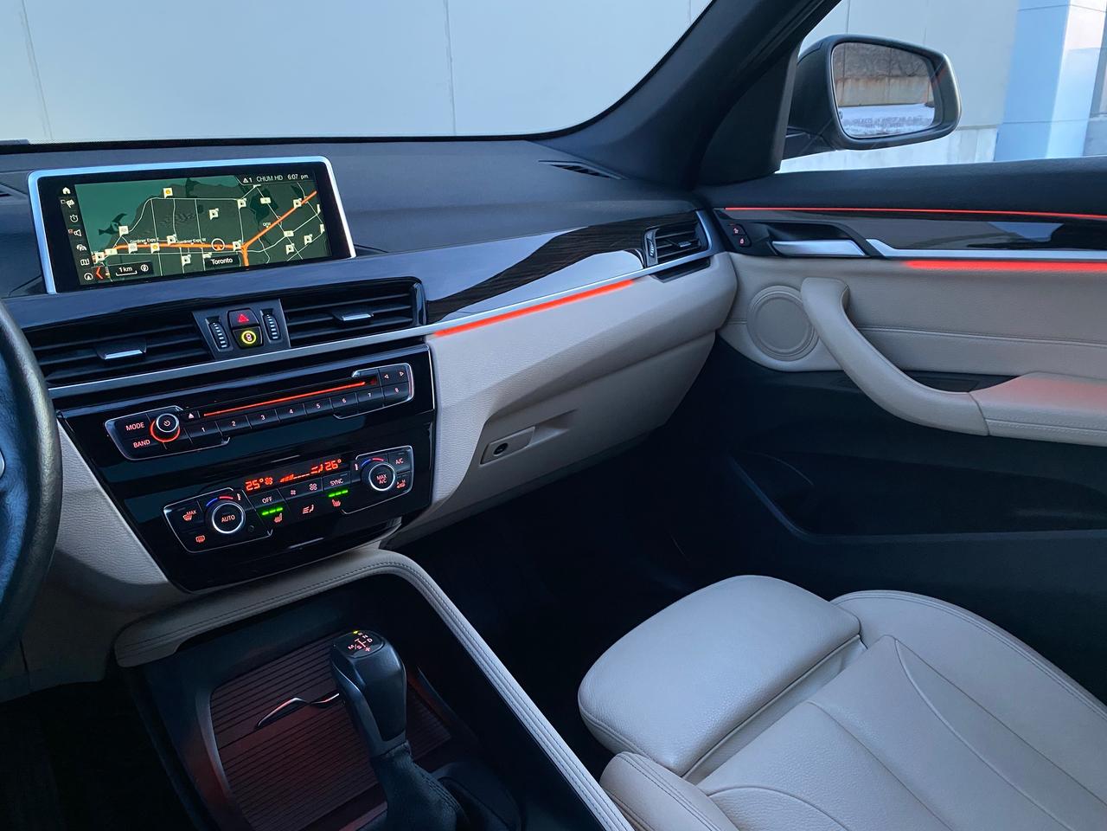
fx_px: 831
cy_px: 416
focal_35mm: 26
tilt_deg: -18.8
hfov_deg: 67.3
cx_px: 554
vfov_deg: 53.1
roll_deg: +1.7
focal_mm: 4.25
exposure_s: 1/28
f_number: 1.8
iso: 640
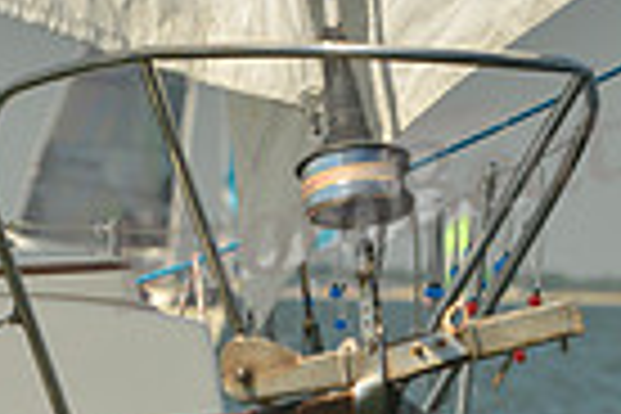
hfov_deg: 3.5
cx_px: -122
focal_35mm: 588
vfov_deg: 2.3
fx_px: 10142
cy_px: 493
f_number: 6.3
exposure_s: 1/800
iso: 200
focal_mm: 140
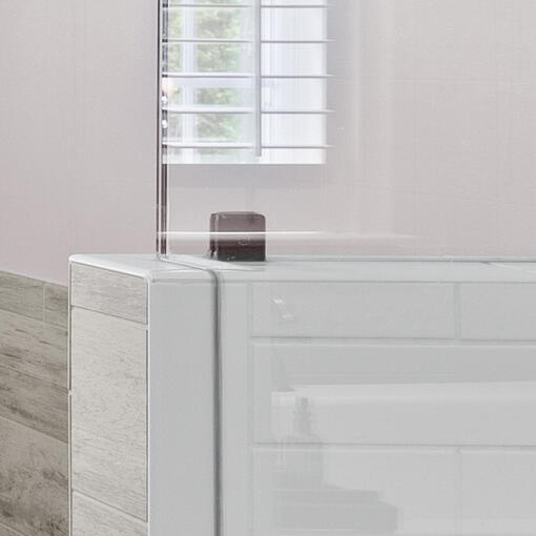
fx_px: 1401
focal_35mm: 80
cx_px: -837
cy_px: 78
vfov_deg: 21.3
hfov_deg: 13.6
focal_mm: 16
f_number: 7.1
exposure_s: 1/10
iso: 800
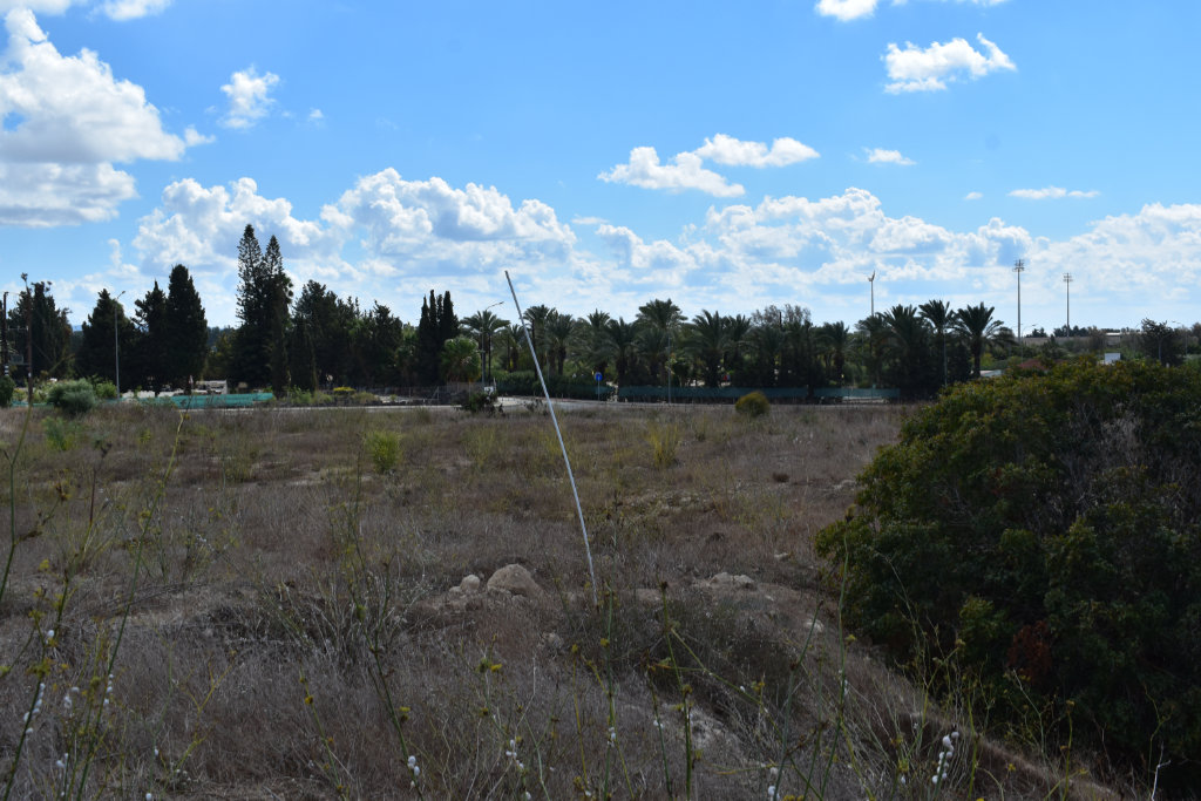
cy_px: 400
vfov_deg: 33.0
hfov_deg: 47.9
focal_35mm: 40
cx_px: 600
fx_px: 1351
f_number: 11
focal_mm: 27
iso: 200
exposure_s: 1/500
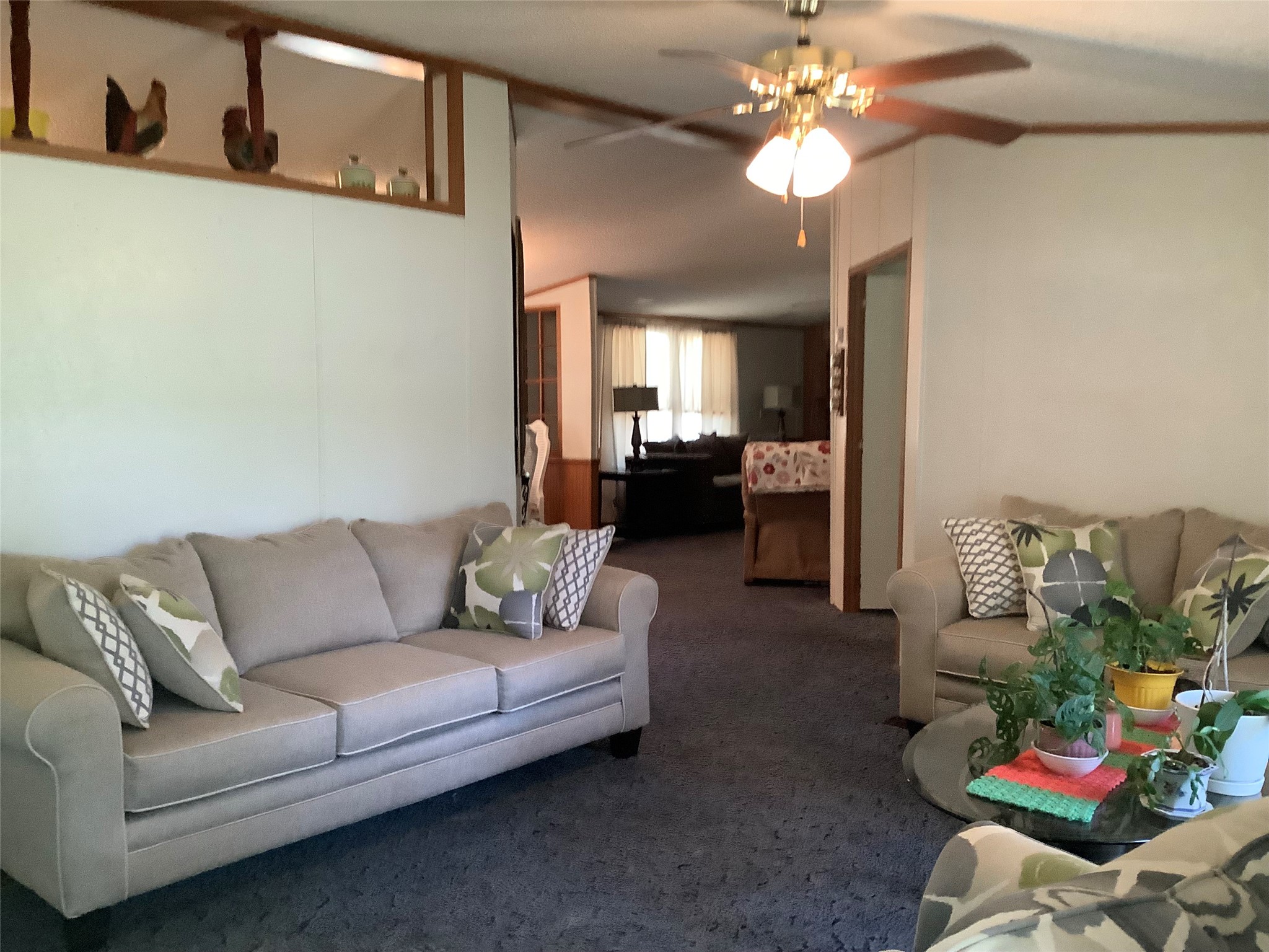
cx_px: 634
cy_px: 476
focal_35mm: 31
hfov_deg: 58.4
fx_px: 1136
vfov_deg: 45.4
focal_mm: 3.3
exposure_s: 1/60
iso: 320
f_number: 2.4
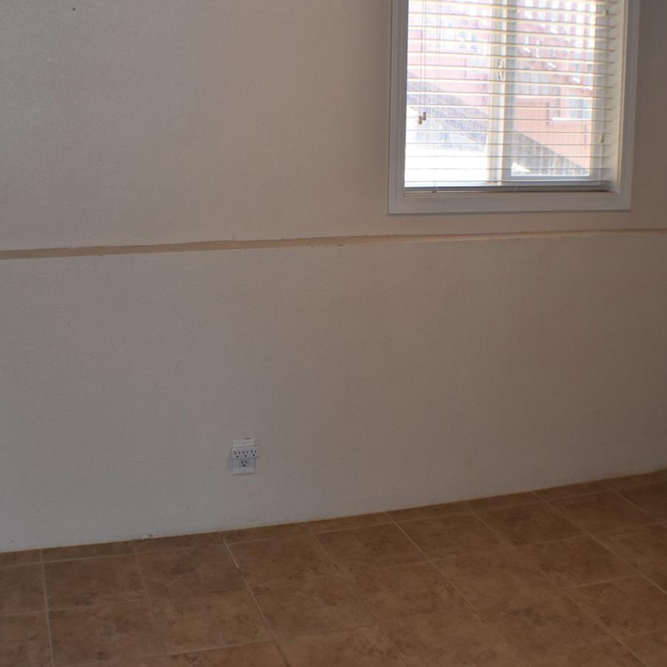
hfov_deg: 30.1
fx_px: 1237
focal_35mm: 57
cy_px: 298
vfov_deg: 30.1
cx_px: 272
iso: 800
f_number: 5.6
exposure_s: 1/125
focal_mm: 25
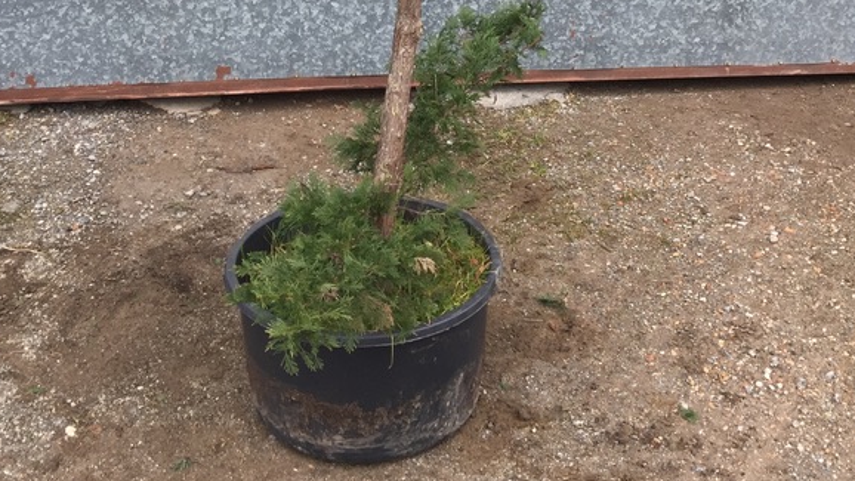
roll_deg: -0.8
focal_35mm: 56
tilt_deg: -2.5
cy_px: -238
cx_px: 404
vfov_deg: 18.9
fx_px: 1269
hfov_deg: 37.2
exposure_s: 1/113
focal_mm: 4.15
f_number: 2.2
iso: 32
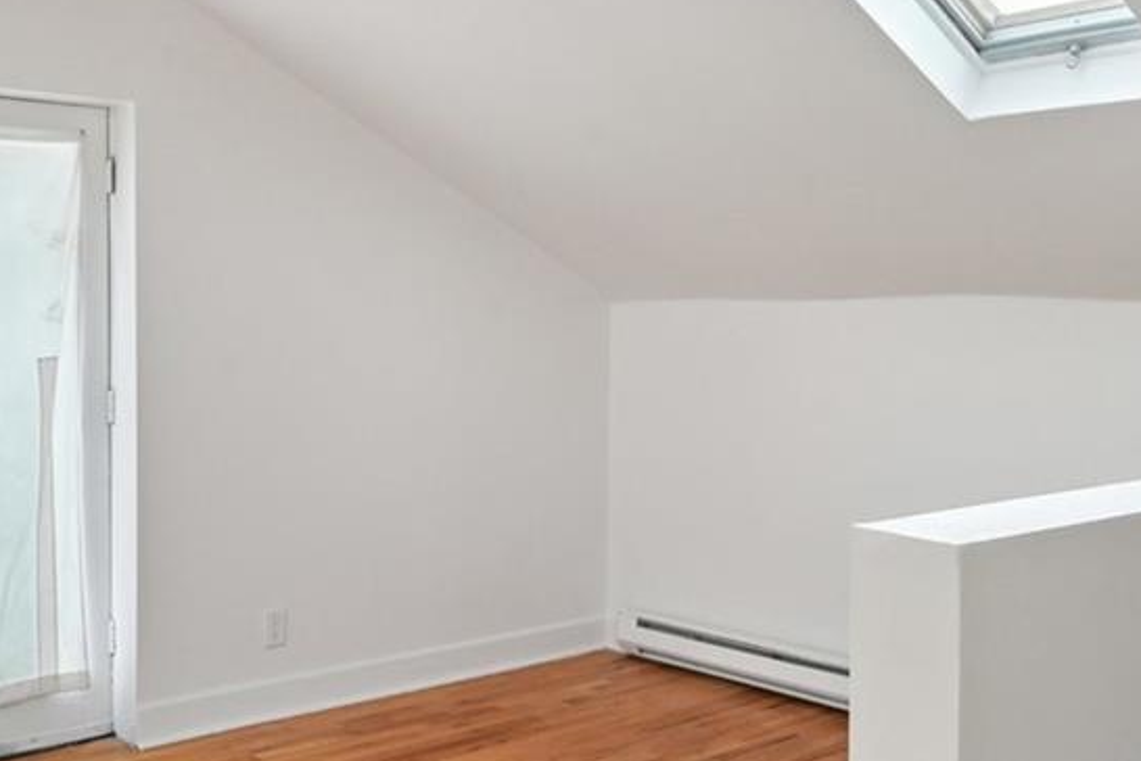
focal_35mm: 41
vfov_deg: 32.6
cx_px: 495
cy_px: 351
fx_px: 1299
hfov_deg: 47.3
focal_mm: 14
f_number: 11
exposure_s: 1/10
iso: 400
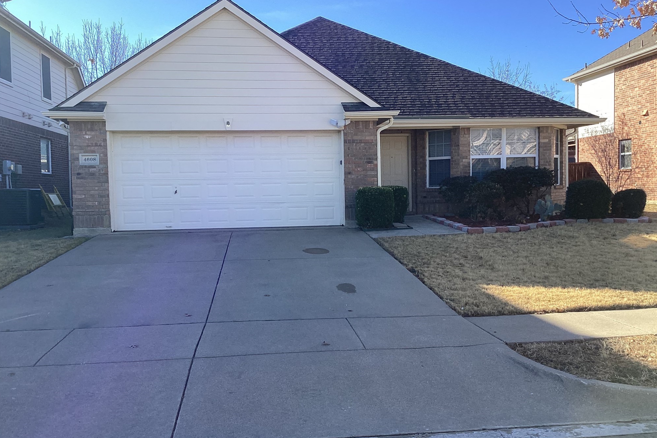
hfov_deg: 57.2
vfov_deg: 40.0
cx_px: 333
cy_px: 219
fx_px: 602
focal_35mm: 33
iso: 25
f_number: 2.4
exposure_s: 1/574
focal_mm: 3.3
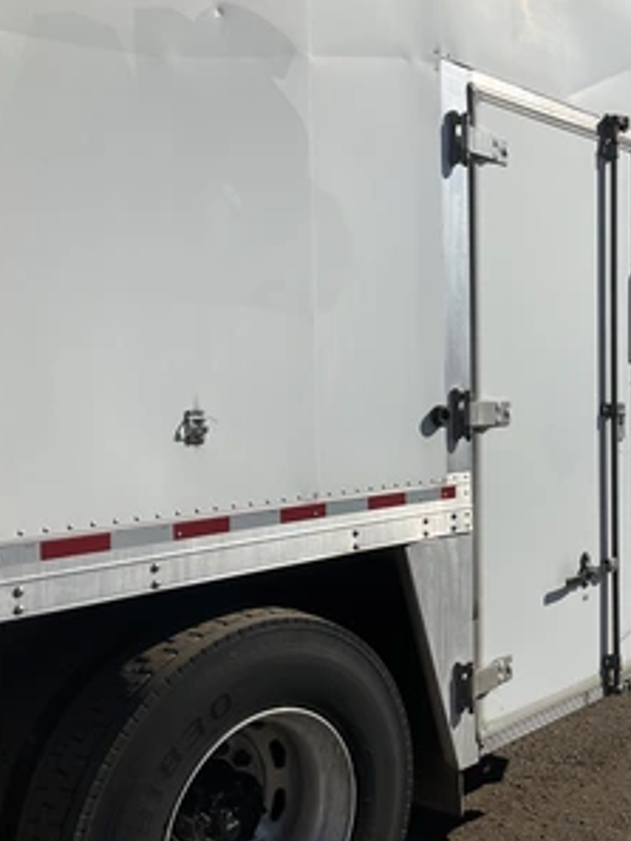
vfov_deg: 47.8
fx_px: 947
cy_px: 422
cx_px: 444
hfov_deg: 36.3
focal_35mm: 39
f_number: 1.8
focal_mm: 3
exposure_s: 1/5814
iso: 25
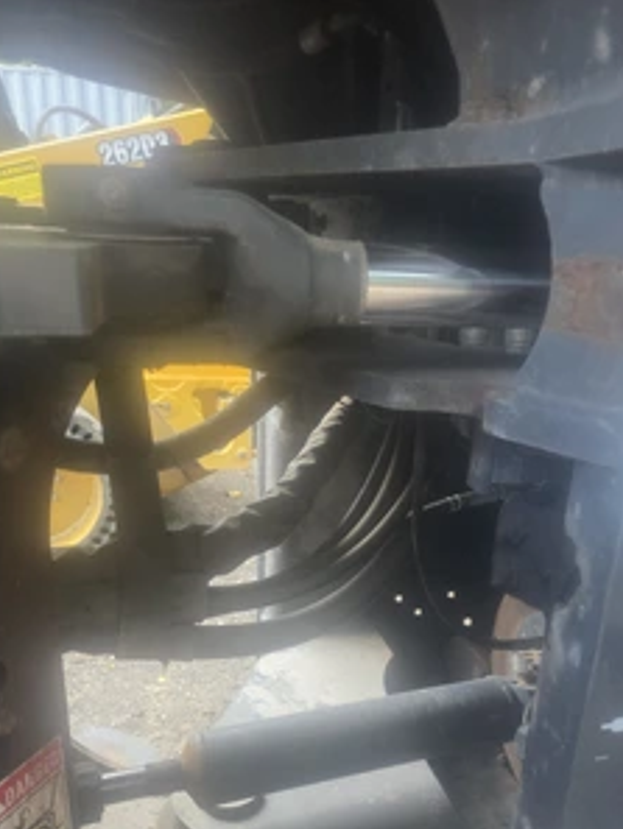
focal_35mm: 31
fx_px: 743
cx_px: 332
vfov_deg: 57.2
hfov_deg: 45.4
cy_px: 547
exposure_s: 1/120
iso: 250
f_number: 1.7
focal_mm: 6.3
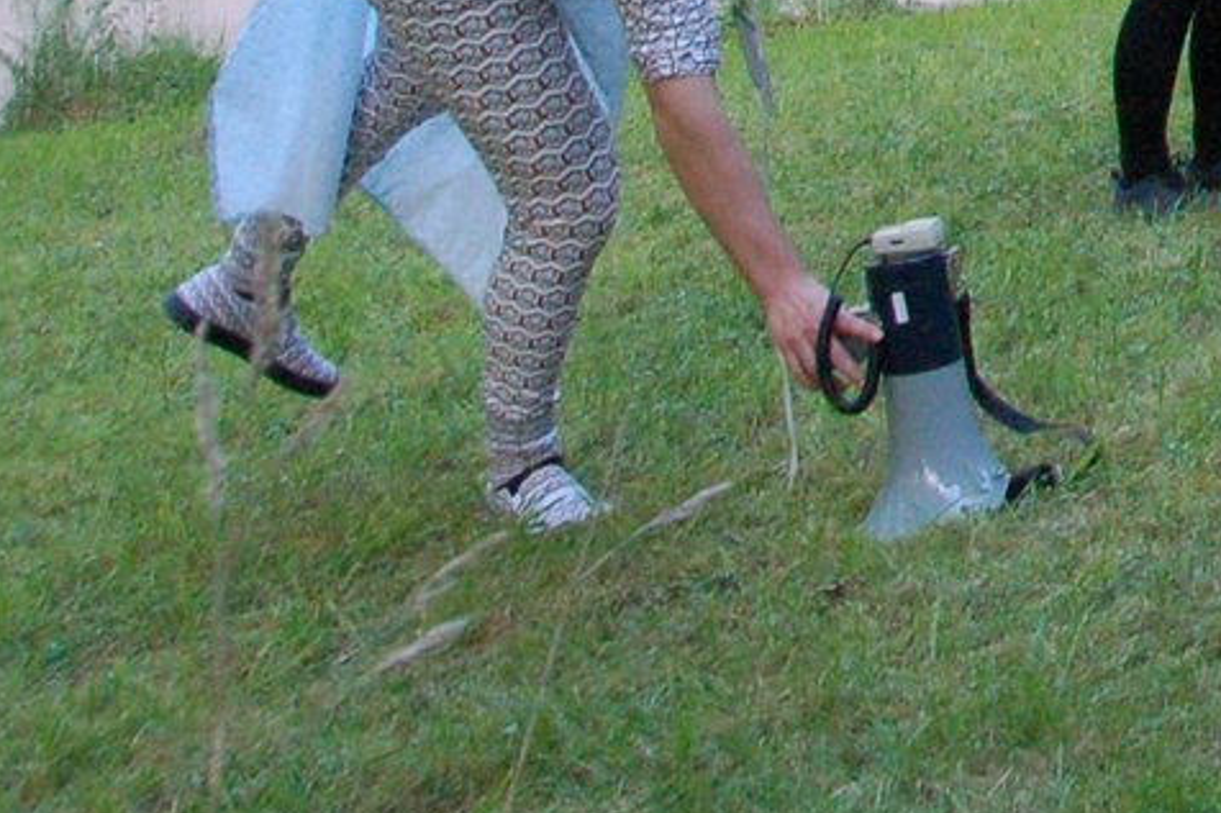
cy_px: -708
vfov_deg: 11.7
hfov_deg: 15.7
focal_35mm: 107
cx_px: 2332
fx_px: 3631
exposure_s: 1/125
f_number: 9
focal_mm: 17
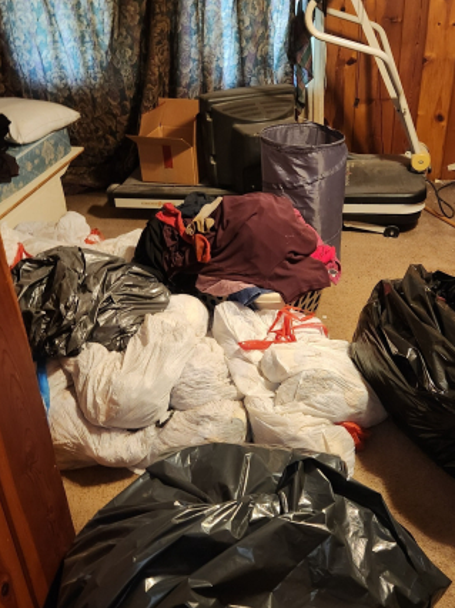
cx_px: 264
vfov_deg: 51.4
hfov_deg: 39.5
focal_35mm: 36
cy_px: 298
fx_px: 632
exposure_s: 1/24
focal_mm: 5.4
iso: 640
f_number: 1.8
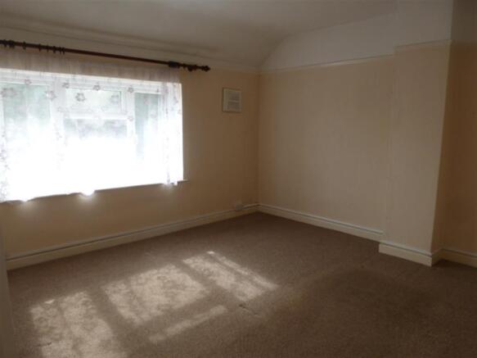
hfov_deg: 71.6
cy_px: 179
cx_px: 238
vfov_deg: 56.8
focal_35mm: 24
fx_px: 331
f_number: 3.3
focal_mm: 4.3
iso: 100
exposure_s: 1/80
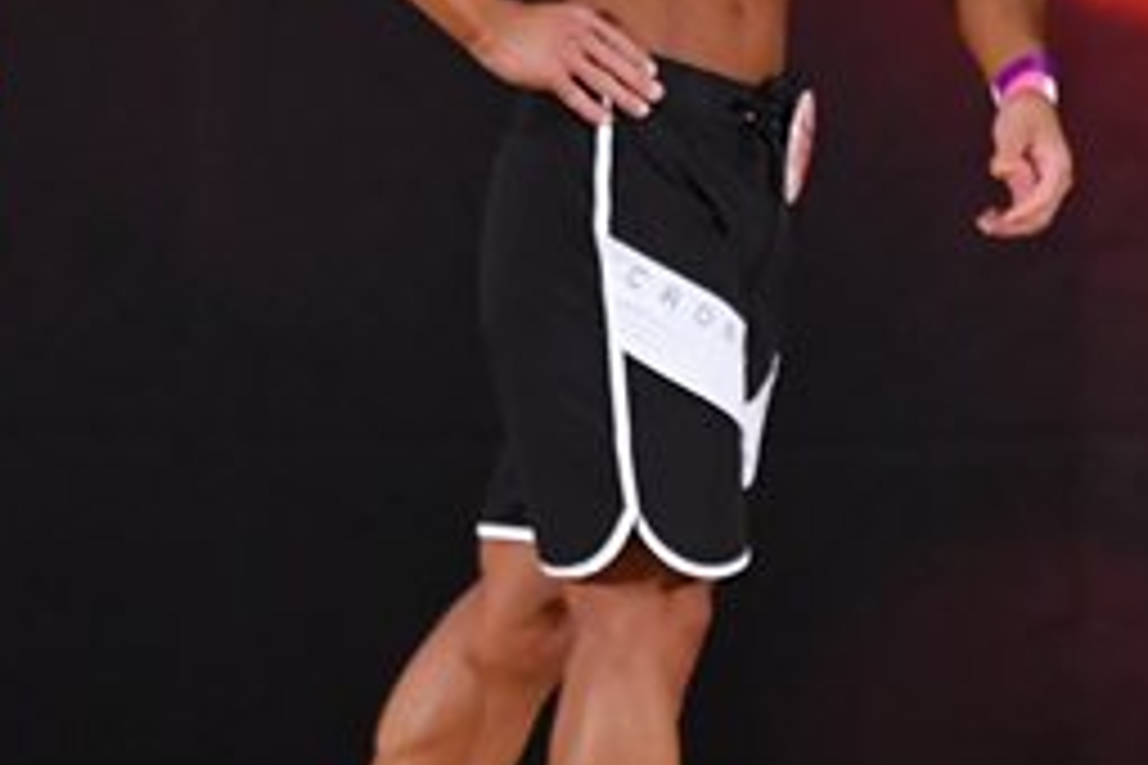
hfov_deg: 2.8
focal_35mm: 730
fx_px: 23277
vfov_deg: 1.9
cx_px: 322
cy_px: 189
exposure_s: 1/400
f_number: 5.6
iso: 3200
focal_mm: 160
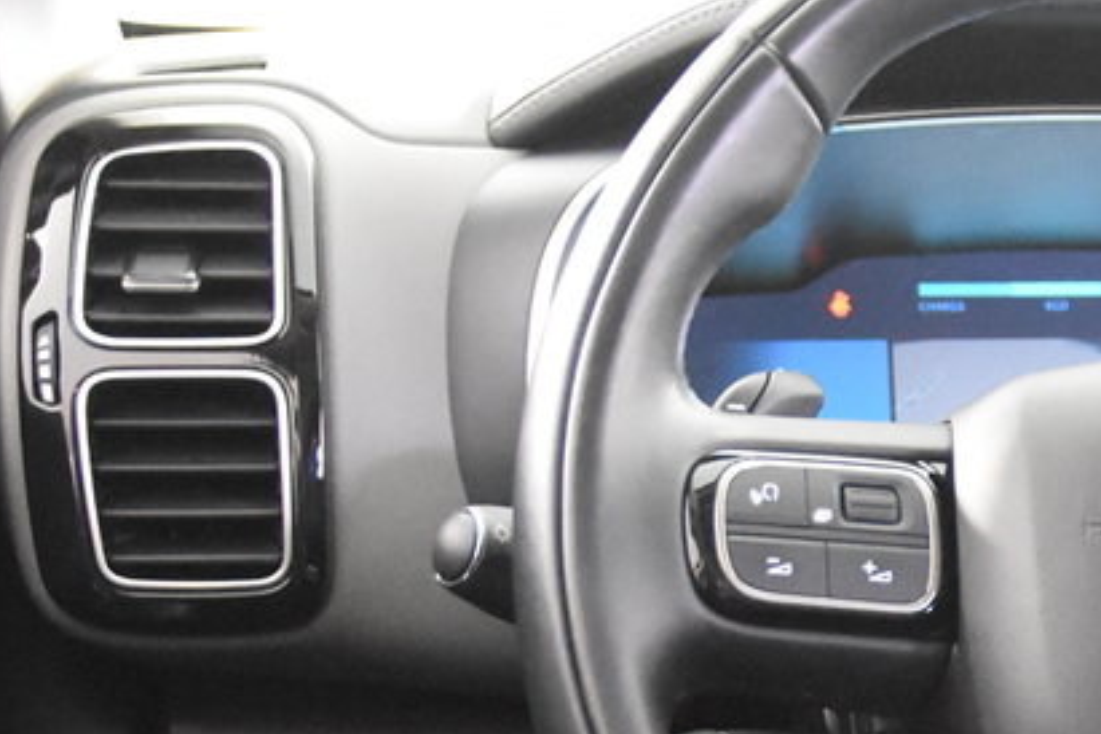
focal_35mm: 112
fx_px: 3425
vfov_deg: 12.0
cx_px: 1315
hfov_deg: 17.4
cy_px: 875
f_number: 3
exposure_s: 1/40
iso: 10000
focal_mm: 24
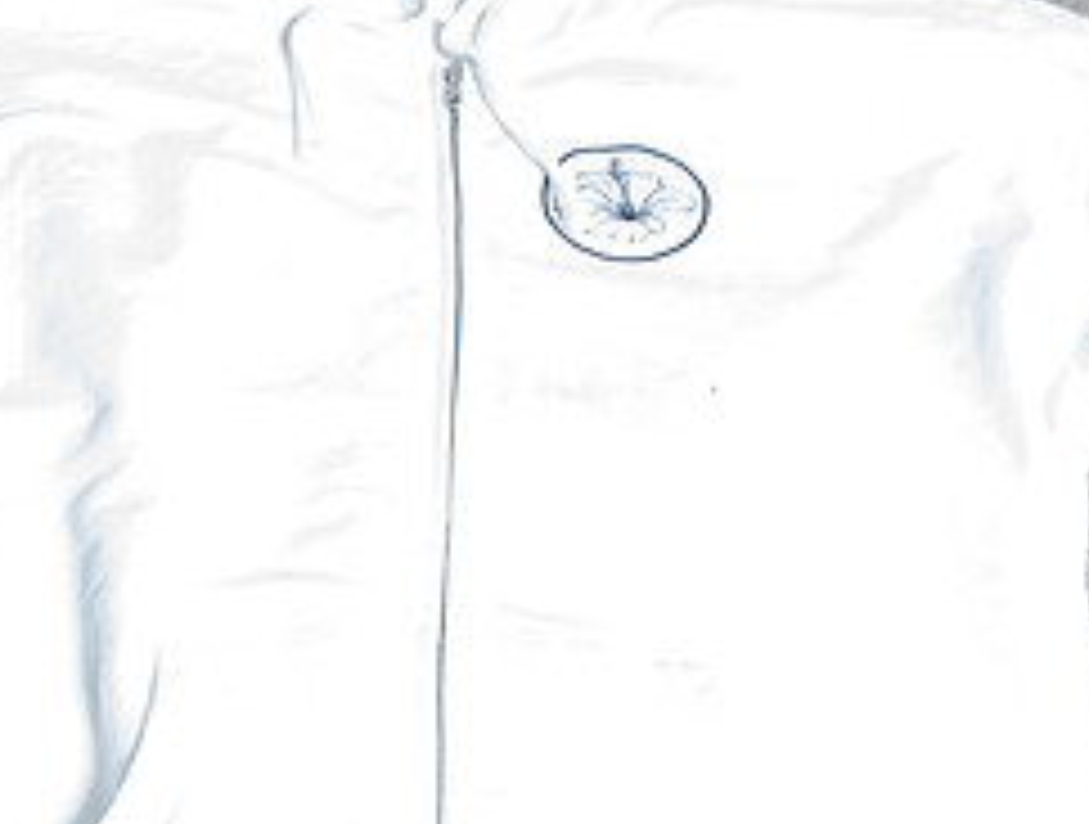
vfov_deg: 11.7
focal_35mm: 127
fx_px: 4007
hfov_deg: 15.5
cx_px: 423
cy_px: 547
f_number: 9
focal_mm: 46
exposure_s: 1/125
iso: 2500
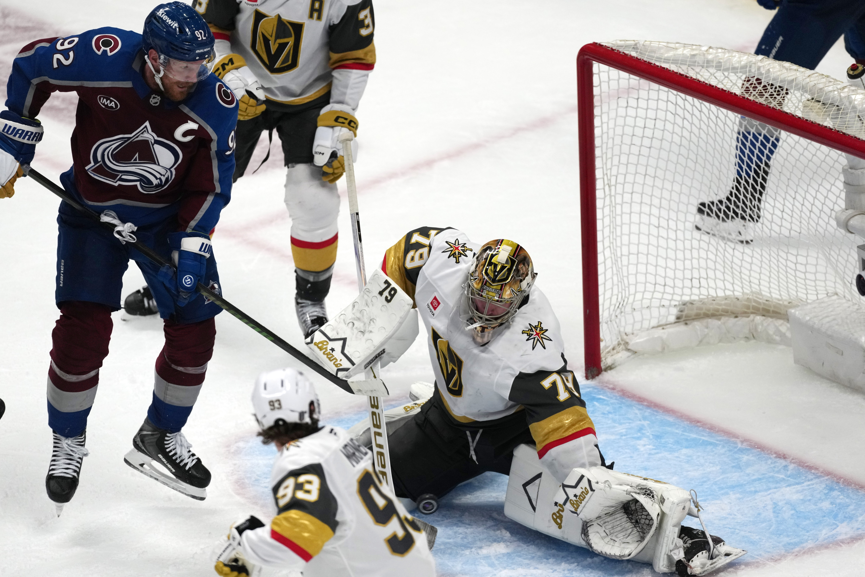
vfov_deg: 2.3
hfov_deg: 3.4
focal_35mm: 600
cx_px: 432
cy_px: 288
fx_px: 14416
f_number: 4
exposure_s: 1/2000
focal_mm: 600
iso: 2000
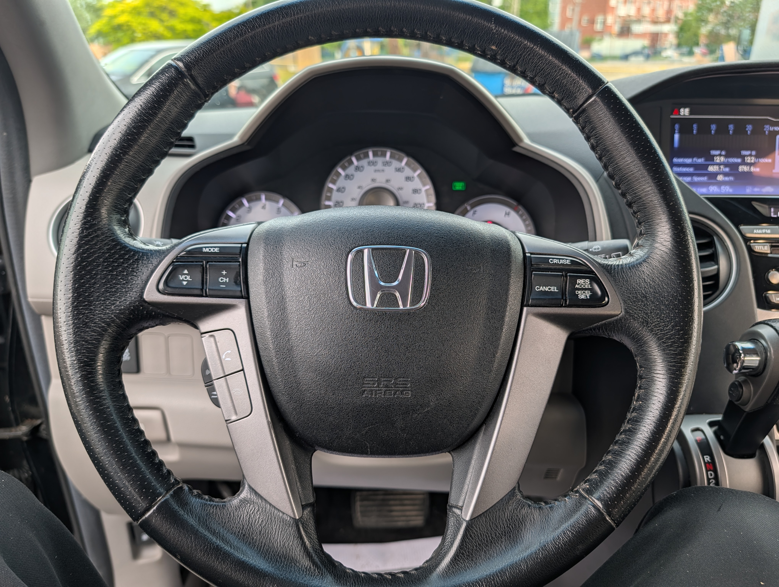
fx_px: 541
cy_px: 294
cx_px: 390
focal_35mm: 24
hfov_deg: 71.5
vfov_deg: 56.9
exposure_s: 1/257
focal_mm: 6.9
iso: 21
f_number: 1.68
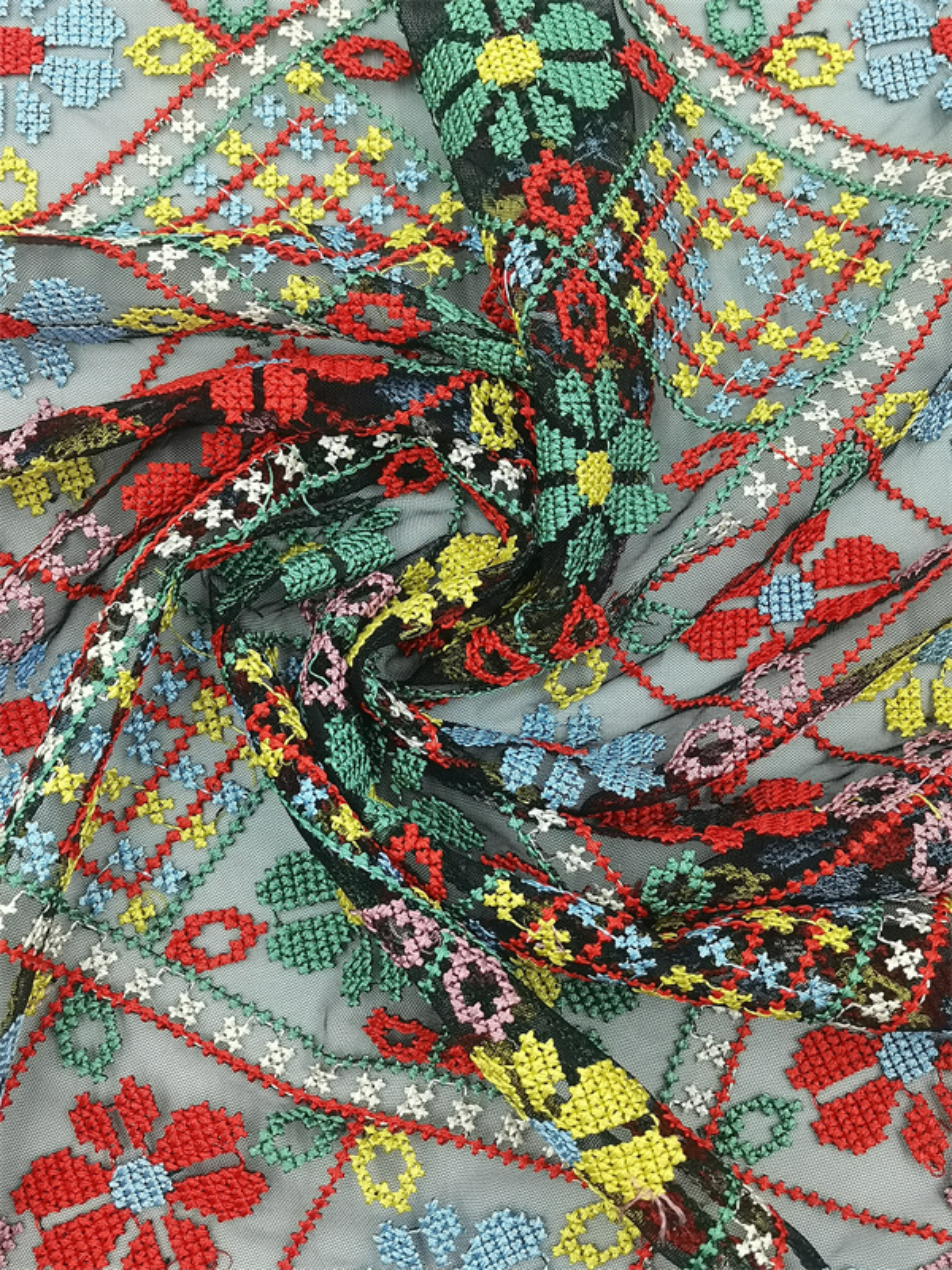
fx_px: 1430
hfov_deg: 36.8
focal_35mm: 39
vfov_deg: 47.9
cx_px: 476
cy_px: 635
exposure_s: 1/100
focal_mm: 4.94
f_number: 1.9
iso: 160
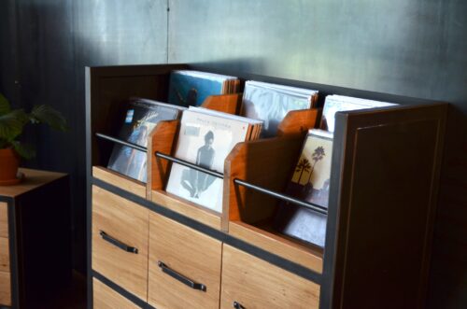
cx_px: 234
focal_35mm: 51
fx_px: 660
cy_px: 154
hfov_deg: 39.0
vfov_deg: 26.4
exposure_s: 1/125
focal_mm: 34
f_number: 2.8
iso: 800
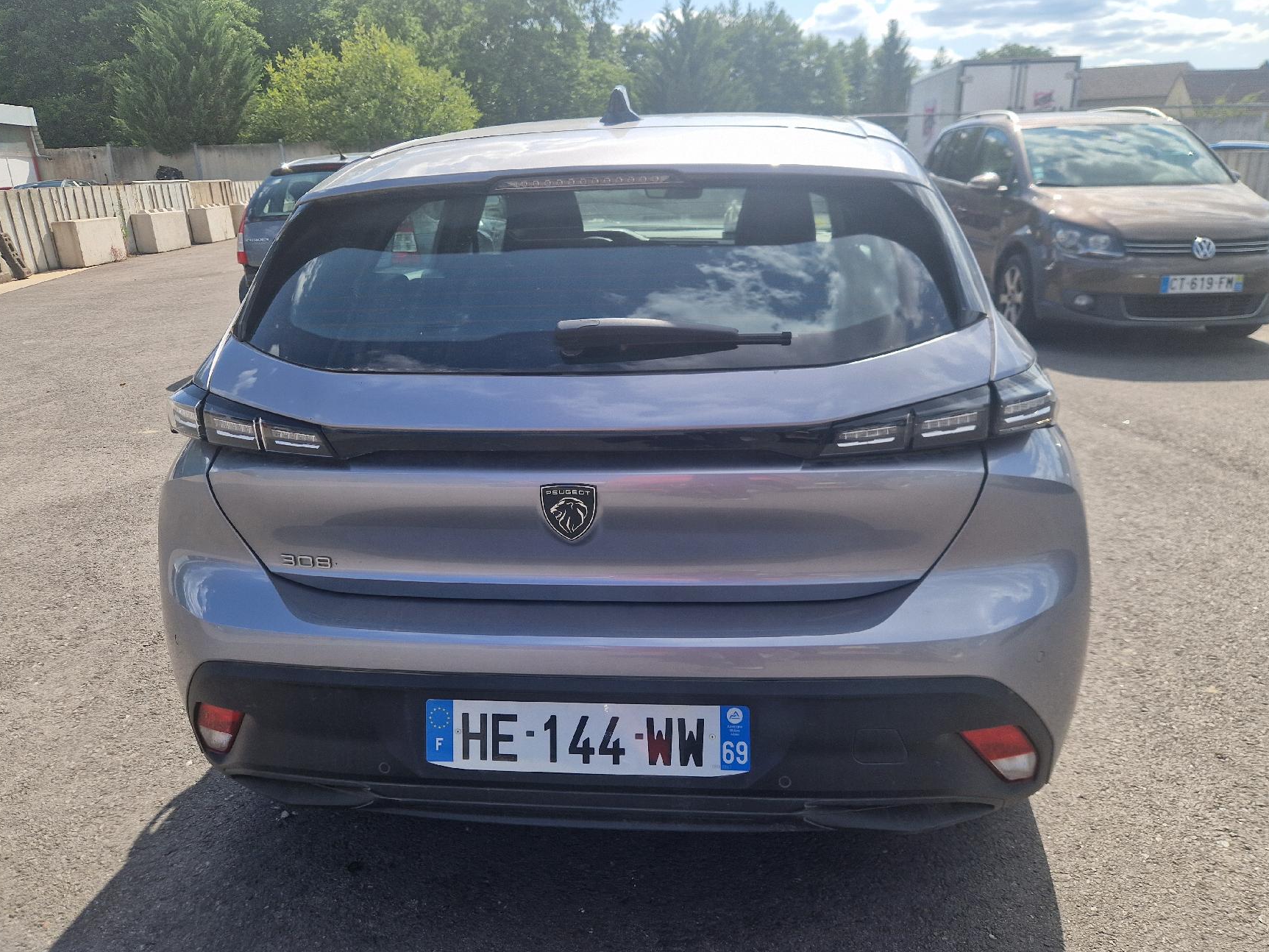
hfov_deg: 71.6
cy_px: 483
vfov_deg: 56.8
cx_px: 630
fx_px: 880
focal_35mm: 24
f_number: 1.8
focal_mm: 5.4
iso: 50
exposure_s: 1/1429
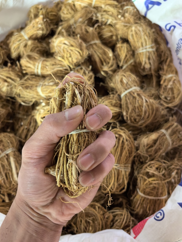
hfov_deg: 51.3
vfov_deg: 65.3
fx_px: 189
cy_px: 121
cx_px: 91
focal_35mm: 27
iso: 400
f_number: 2
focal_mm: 6.35
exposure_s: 1/50
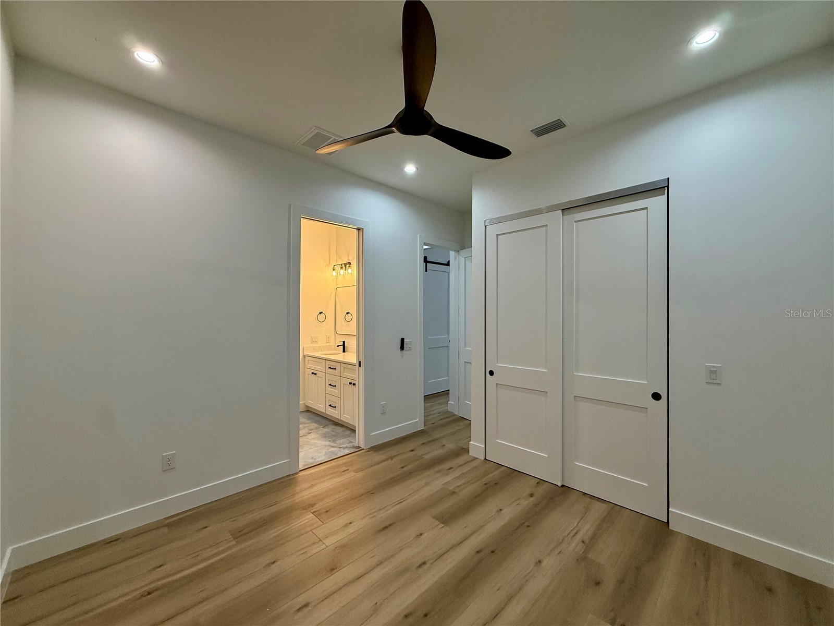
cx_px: 417
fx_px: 337
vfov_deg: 85.7
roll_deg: -0.7
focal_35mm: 14
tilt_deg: +0.4
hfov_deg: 102.1
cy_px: 313
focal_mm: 2.22
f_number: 2.2
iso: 160
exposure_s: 1/120
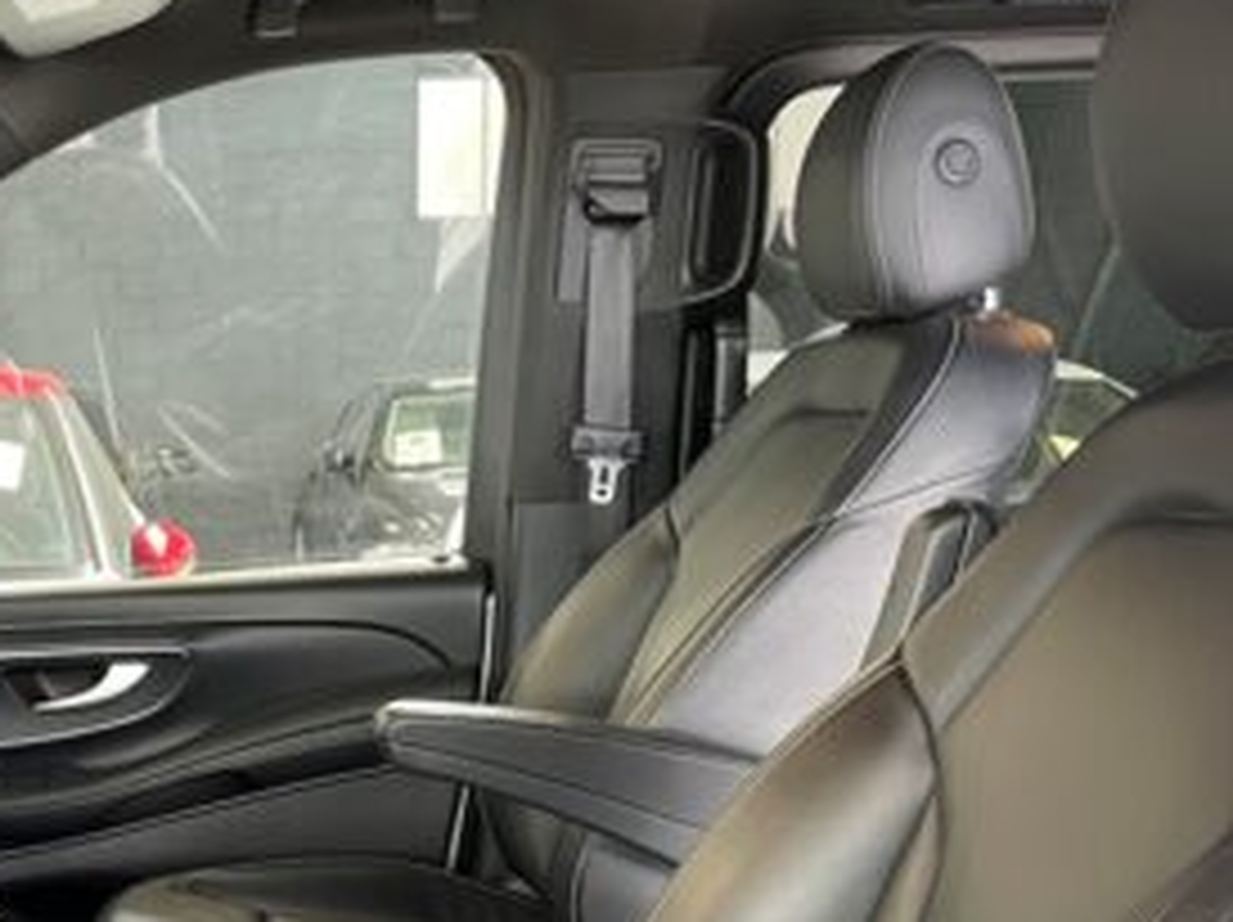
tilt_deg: -11.3
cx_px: 212
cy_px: 873
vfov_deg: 24.7
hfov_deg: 32.7
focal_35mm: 57
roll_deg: +1.0
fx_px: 2029
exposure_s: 1/60
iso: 320
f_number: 1.6
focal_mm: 4.2
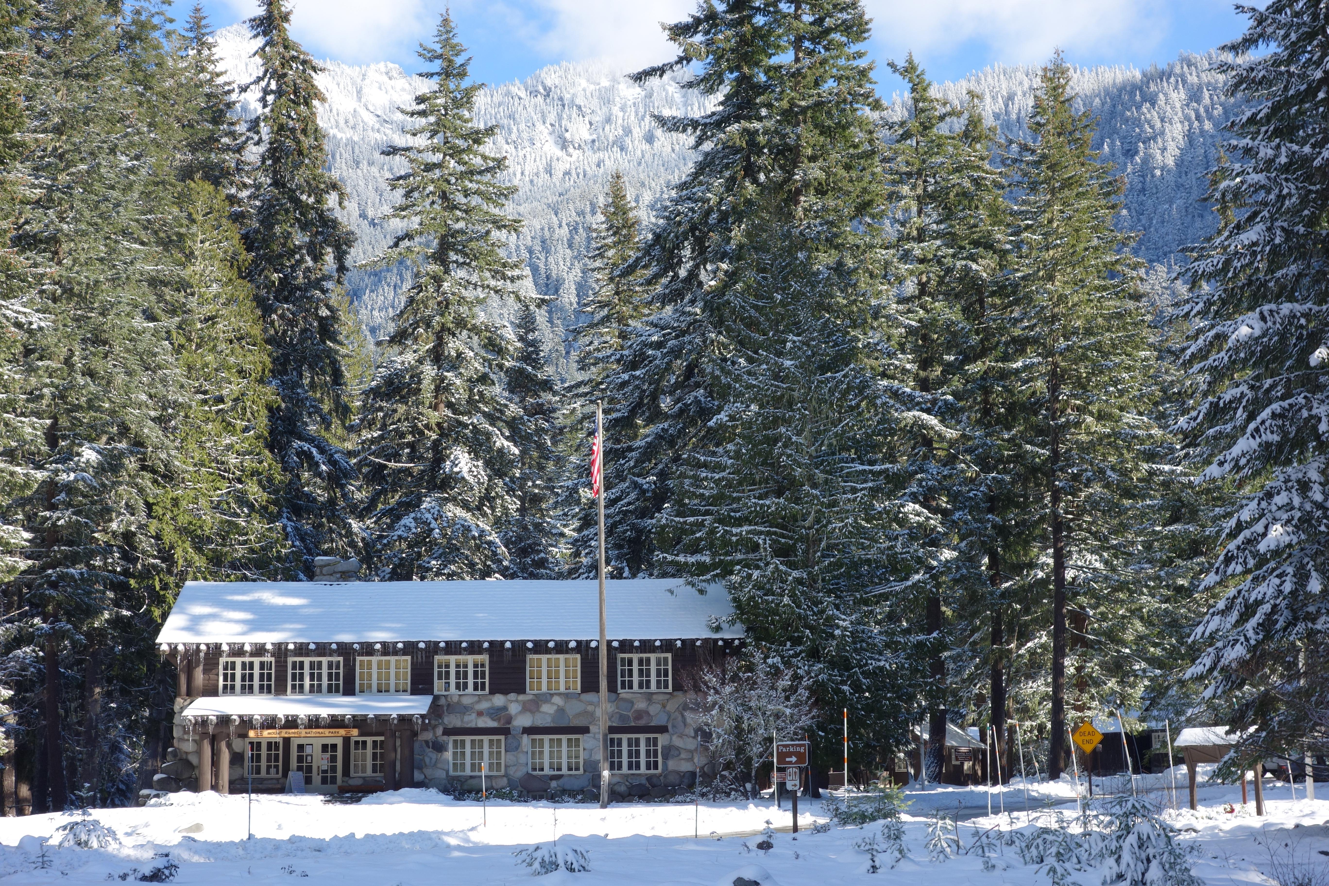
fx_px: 2178
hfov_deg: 33.9
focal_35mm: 59
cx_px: 664
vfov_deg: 23.0
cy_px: 443
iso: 125
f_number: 5.6
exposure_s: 1/250
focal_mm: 22.01
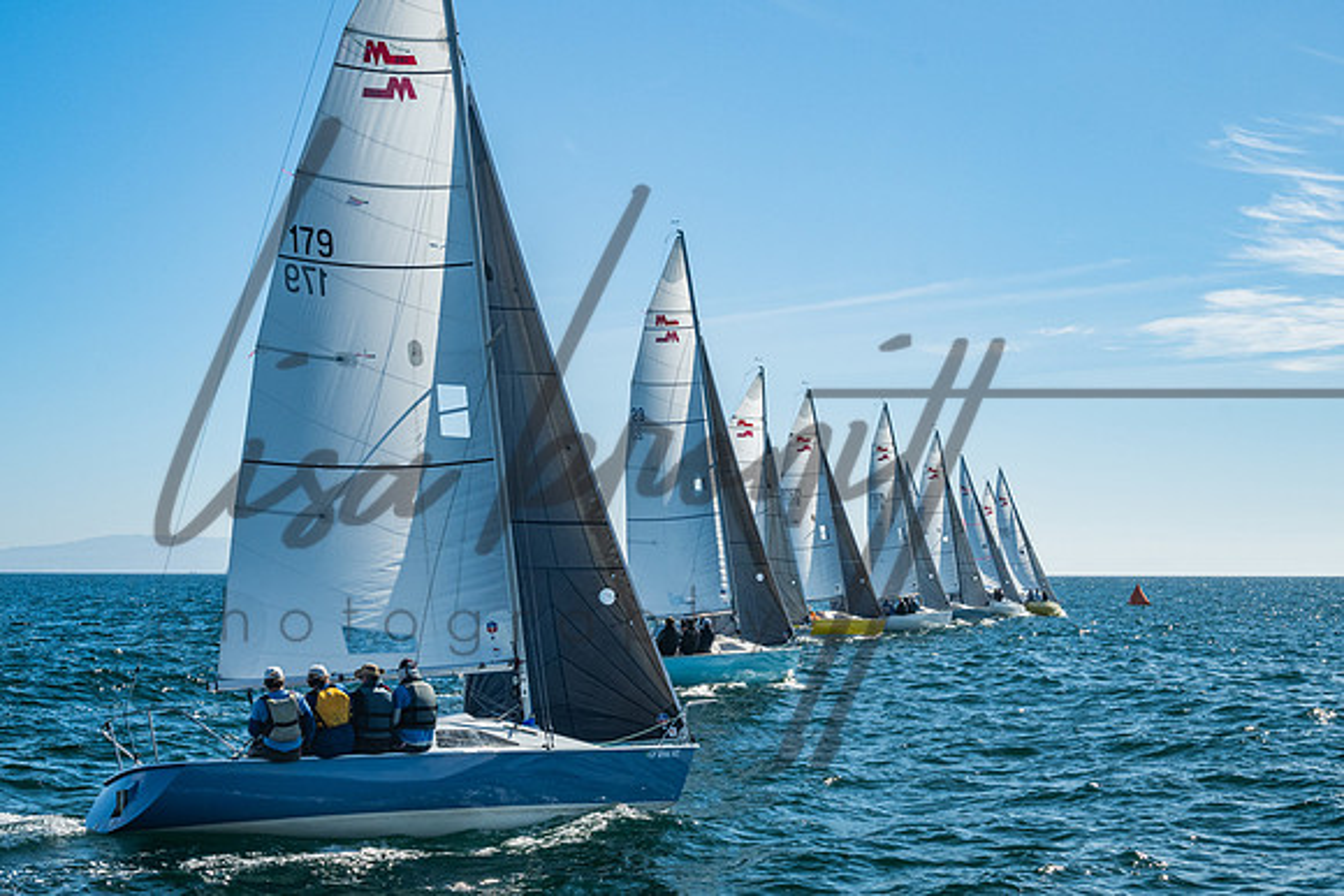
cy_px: 409
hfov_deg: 32.3
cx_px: 798
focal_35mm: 62
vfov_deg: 21.9
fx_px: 2312
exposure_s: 1/500
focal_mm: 46
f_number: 10
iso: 400
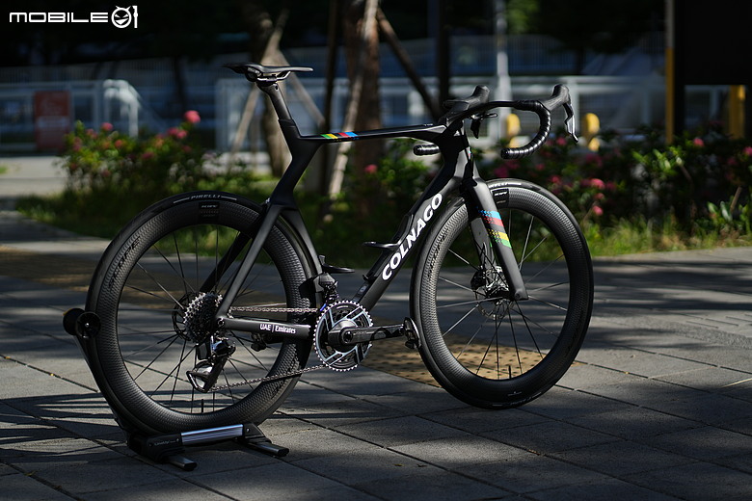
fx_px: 1775
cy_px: 250
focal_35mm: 85
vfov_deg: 16.1
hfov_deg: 23.9
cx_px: 376
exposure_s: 1/4000
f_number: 1.8
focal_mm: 85
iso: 100
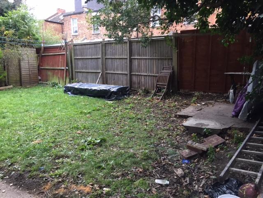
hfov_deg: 61.7
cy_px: 99
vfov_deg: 48.2
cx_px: 132
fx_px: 220
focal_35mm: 29
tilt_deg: -8.9
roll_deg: +0.4
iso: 50
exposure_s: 1/33
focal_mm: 4.15
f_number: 2.2
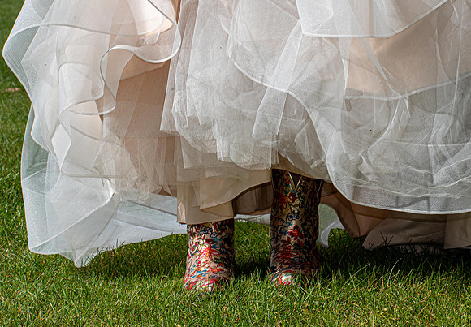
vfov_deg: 9.8
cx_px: 281
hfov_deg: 14.1
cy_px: 217
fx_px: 1904
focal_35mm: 144
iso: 100
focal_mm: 70
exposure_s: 1/200
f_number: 11
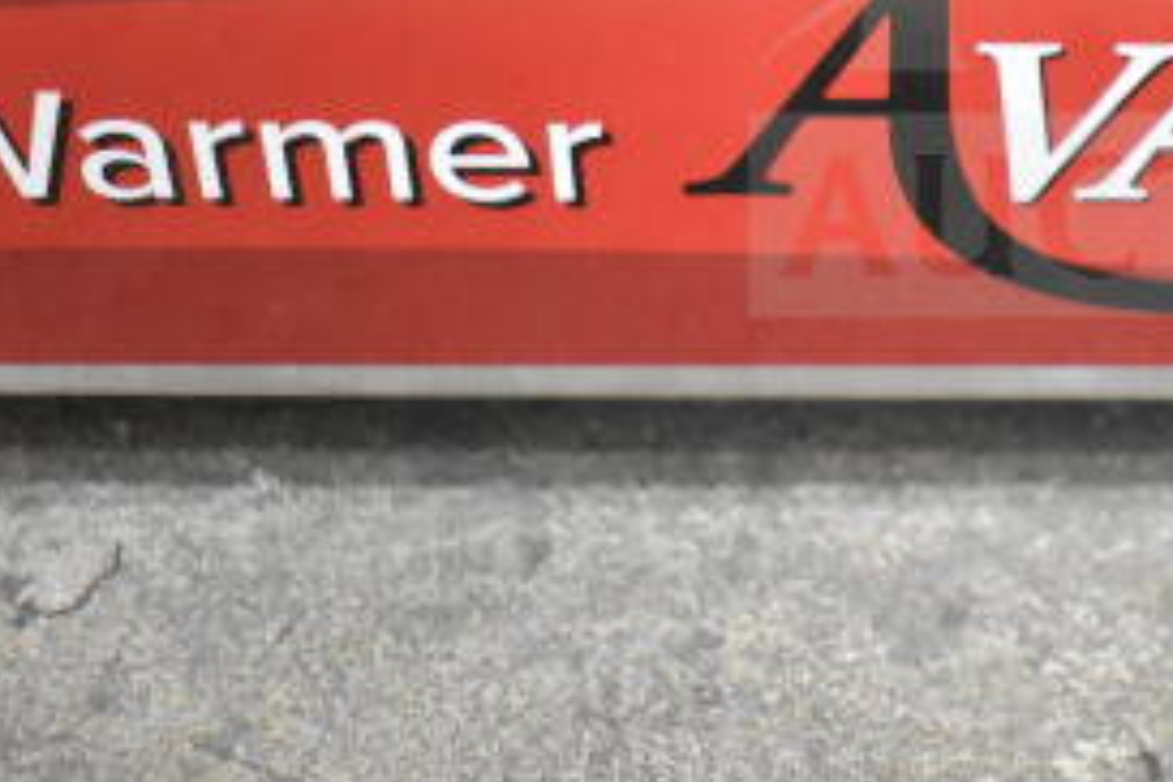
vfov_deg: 14.3
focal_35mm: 94
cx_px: 1229
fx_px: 3063
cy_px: -24
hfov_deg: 20.8
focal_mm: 28
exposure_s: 1/50
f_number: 4.2
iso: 5600
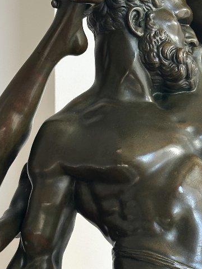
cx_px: 122
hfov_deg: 12.3
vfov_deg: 16.2
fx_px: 934
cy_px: 242
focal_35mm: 120
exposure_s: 1/121
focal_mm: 6.86
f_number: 1.78
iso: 80
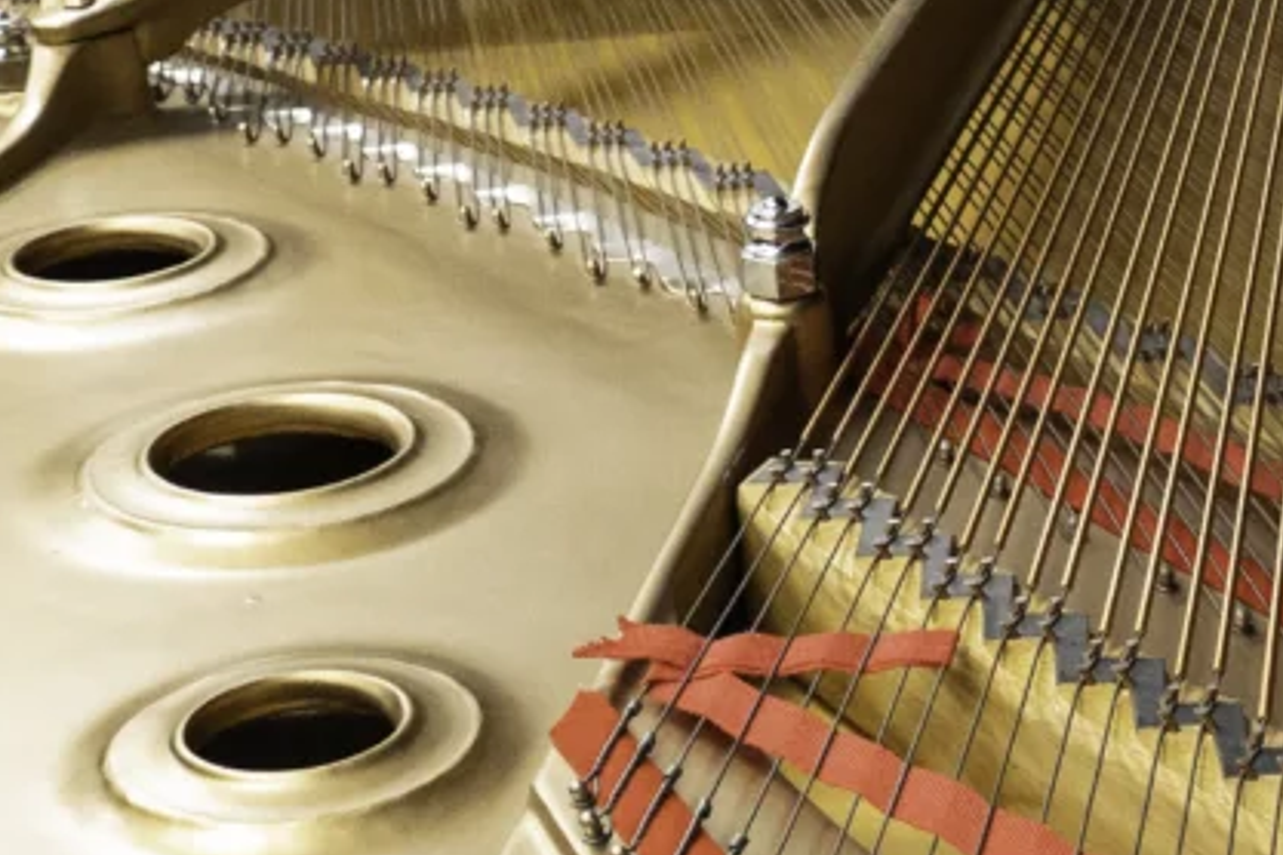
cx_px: 1609
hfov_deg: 20.5
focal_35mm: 92
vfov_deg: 14.8
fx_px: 3279
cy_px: 584
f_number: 8
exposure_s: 1/60
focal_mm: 20
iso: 5000
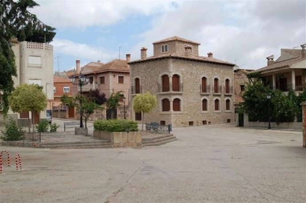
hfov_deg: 46.5
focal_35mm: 42
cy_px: 102
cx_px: 153
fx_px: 356
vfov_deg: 31.8
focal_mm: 28
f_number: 9
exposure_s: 1/320
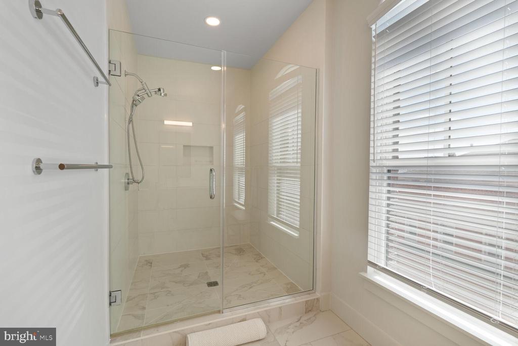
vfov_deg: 70.5
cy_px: 173
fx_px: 245
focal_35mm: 17
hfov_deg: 93.3
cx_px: 259
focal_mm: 17
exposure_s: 1/15
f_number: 8
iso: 200
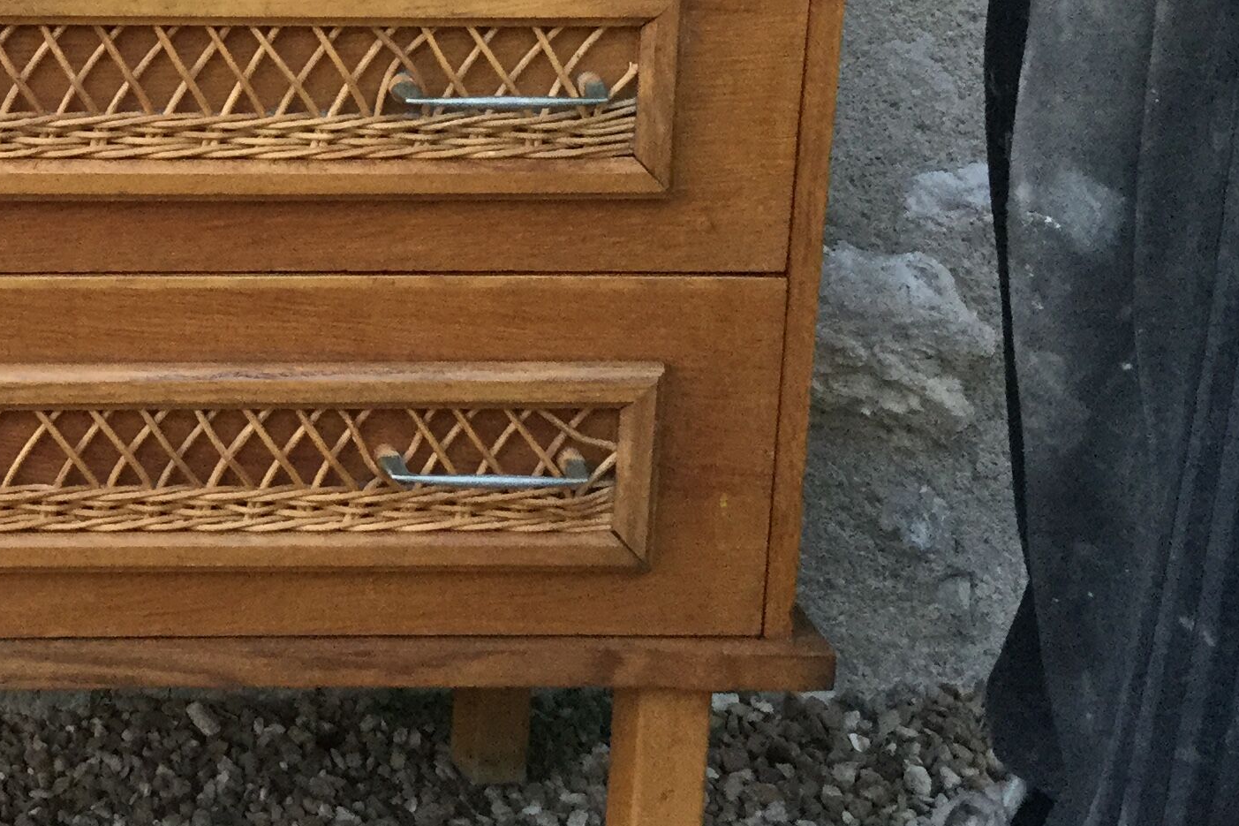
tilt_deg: -11.6
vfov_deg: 17.9
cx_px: 20
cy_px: 62
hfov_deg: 25.7
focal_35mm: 75
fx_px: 2581
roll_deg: -3.6
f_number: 2.4
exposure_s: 1/33
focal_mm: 3.3
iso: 125
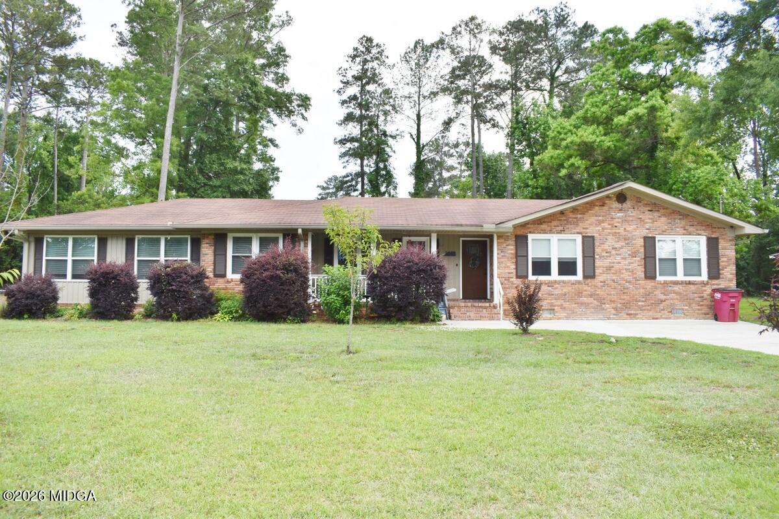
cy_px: 260
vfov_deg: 47.9
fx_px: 584
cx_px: 390
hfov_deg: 67.4
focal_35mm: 27
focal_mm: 18
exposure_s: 1/200
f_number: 6.3
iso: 100
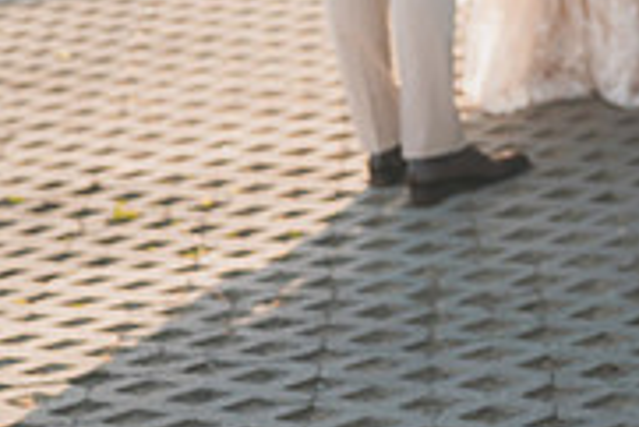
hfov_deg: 12.7
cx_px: 597
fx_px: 2842
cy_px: -139
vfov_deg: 8.5
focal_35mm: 160
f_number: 2.5
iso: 125
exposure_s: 1/800
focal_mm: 50
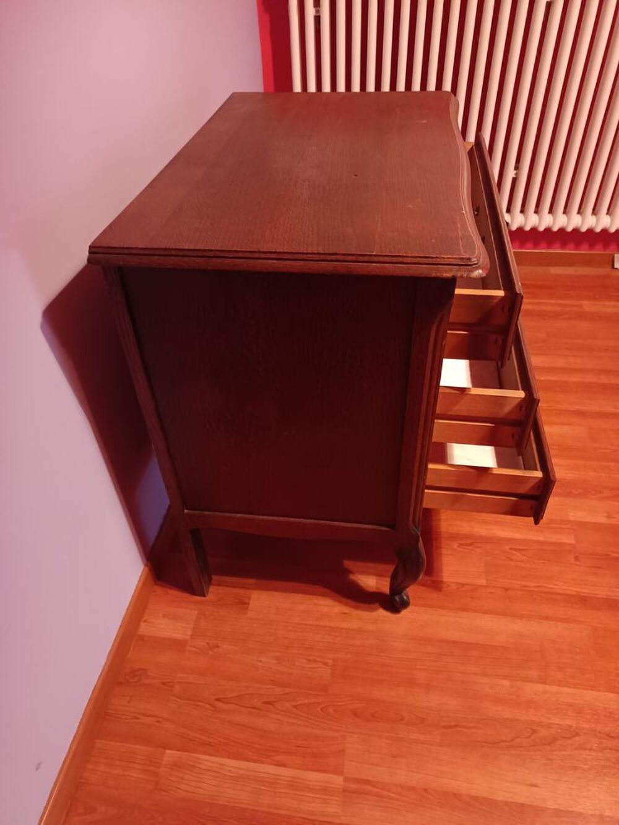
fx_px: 572
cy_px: 412
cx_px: 310
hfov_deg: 56.8
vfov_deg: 71.6
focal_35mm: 24
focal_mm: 5.31
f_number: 1.7
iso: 4078
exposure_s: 1/16.7
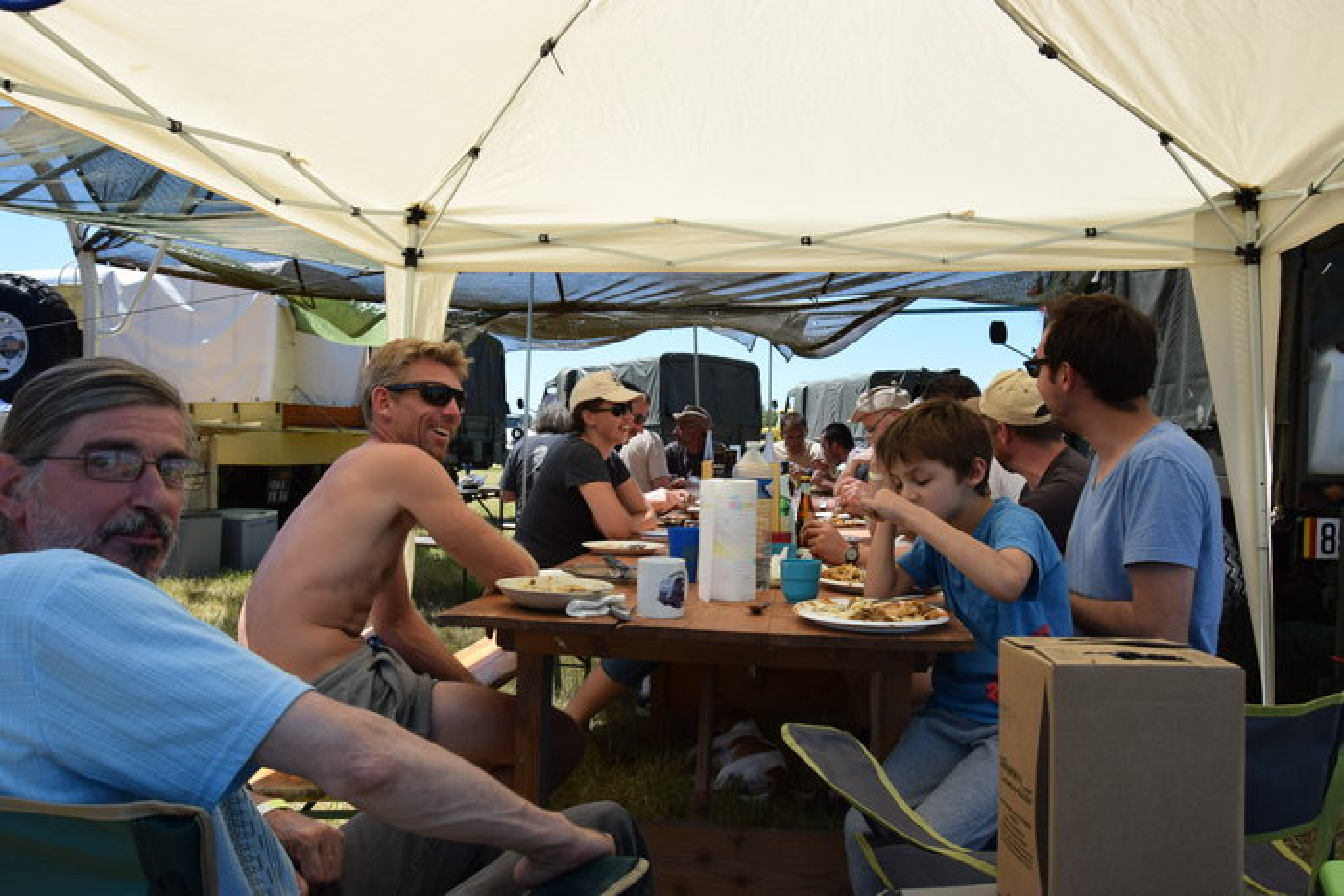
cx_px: 672
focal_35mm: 27
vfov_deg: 47.9
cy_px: 448
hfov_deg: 67.4
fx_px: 1008
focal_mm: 18
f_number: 8
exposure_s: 1/250
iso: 200
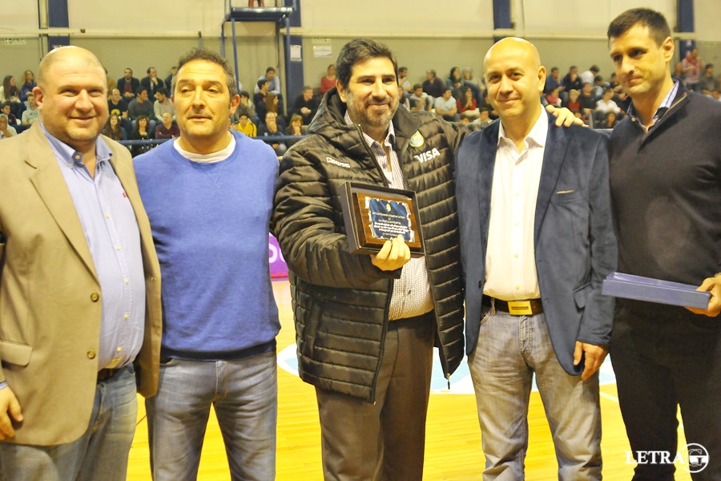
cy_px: 240
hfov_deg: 46.4
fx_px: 841
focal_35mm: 42
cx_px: 360
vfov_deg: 31.9
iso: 1250
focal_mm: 28
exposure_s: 1/100
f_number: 3.8
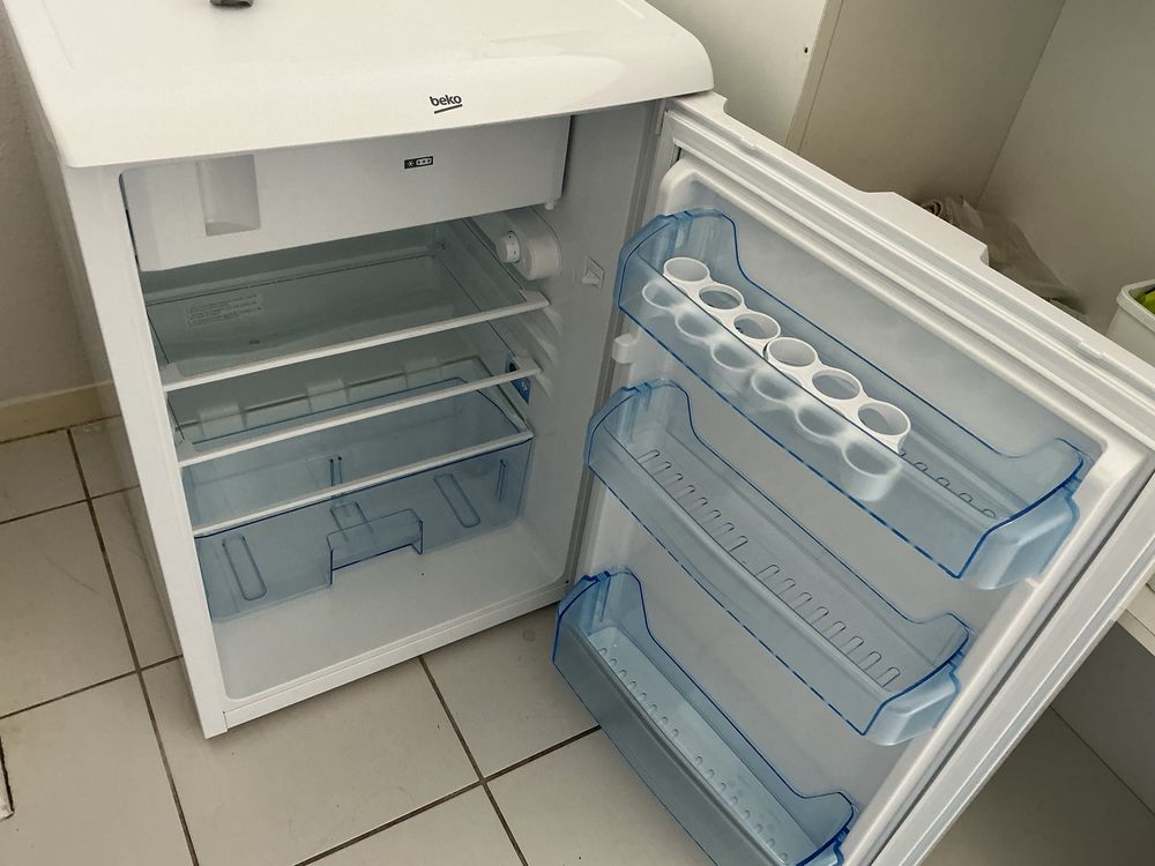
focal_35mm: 29
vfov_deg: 48.2
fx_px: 968
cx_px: 578
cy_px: 433
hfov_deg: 61.7
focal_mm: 3
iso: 100
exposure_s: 1/60
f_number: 1.8
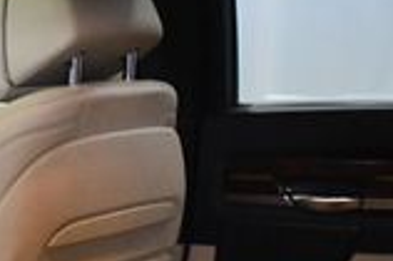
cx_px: -122
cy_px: 259
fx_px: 1461
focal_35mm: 134
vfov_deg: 10.1
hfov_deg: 14.6
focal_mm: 22
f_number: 3.8
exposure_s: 1/125
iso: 2800
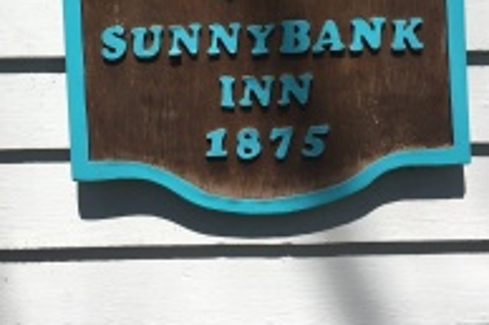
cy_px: -5
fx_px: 774
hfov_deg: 35.0
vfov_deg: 22.7
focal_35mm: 57
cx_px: 199
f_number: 2.2
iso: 25
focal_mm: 4.15
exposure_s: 1/2653
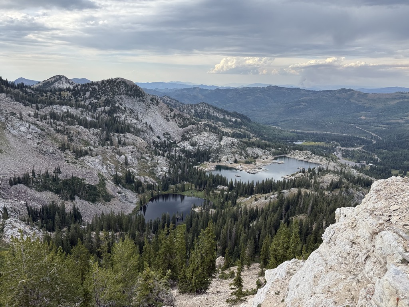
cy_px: 154
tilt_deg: -15.4
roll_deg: -0.3
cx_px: 204
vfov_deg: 56.8
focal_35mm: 24
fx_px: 284
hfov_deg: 71.6
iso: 80
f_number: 1.78
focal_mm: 6.76
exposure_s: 1/2000
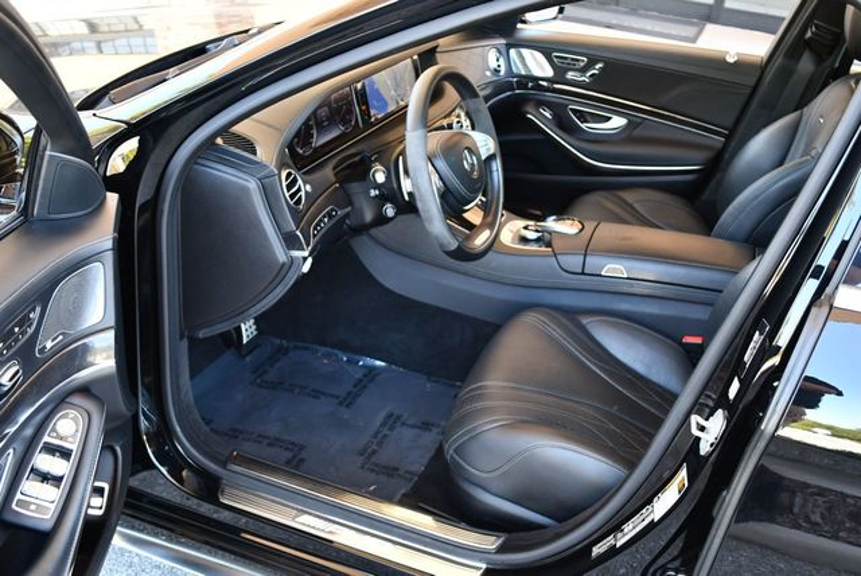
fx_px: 862
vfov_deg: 36.9
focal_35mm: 36
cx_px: 430
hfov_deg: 53.1
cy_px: 288
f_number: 3.5
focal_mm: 18
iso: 800
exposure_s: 1/125
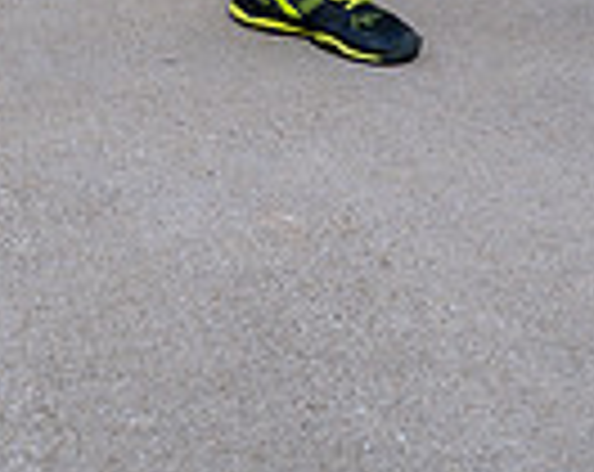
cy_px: -526
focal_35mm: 109
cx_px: 320
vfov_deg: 12.2
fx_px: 1912
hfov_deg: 17.7
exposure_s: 1/250
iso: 100
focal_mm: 34
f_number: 4
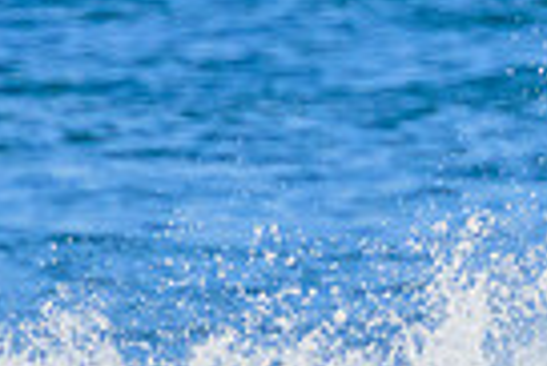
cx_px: 750
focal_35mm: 4159
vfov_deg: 0.3
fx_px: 63260
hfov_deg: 0.5
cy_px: 248
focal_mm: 800
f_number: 11
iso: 1600
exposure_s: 1/1250
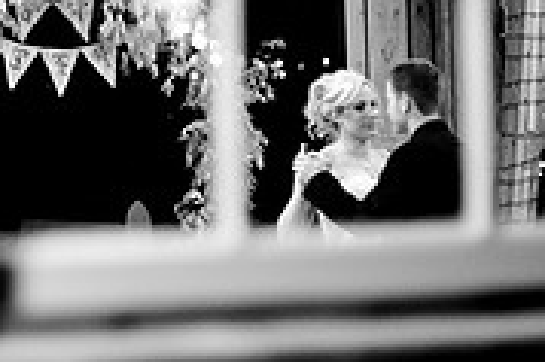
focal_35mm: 162
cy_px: 91
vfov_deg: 8.4
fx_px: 2450
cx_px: -55
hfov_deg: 12.5
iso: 1600
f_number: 1.4
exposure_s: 1/100
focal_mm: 50
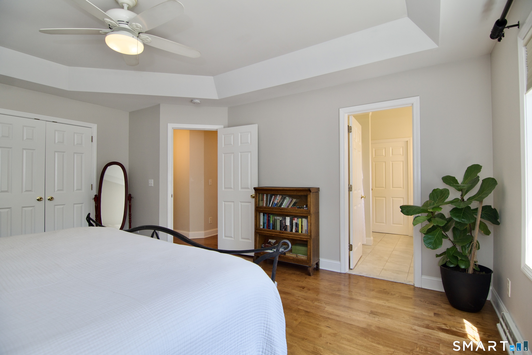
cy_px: 178
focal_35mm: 16
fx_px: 244
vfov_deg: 72.1
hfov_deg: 95.0
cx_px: 266
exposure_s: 1/60
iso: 450
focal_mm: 11
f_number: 4
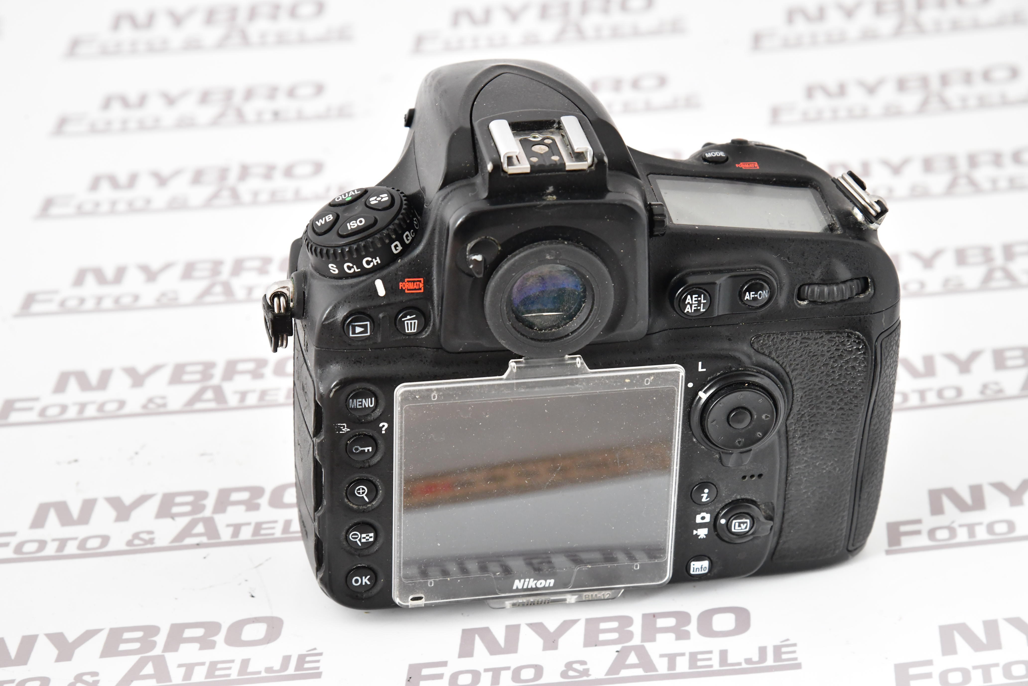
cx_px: 514
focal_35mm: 120
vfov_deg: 11.4
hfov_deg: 17.1
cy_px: 343
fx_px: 3426
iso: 3200
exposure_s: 1/60
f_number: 11
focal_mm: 120
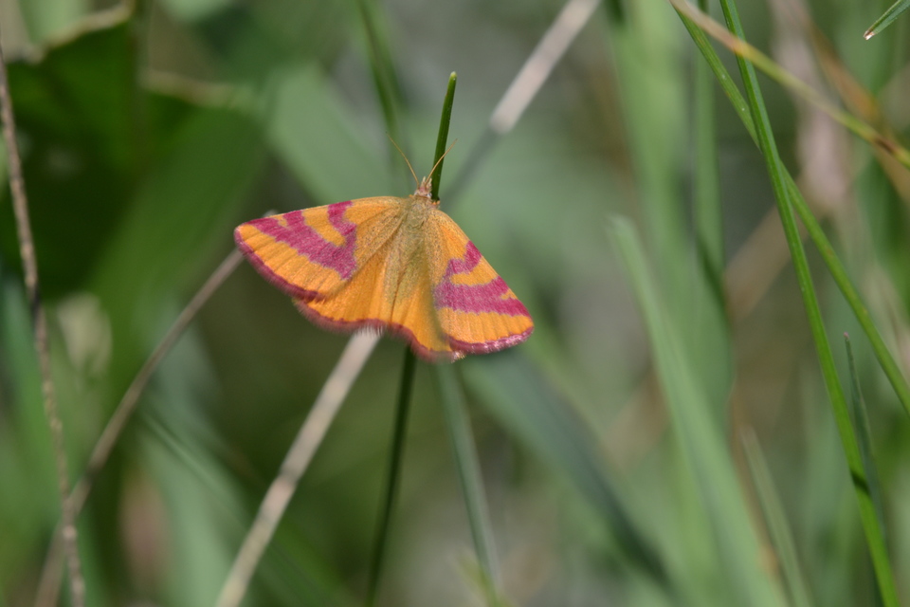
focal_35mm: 278
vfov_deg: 5.0
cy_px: 304
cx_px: 455
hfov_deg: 7.4
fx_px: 7014
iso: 250
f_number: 8
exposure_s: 1/250
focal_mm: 185
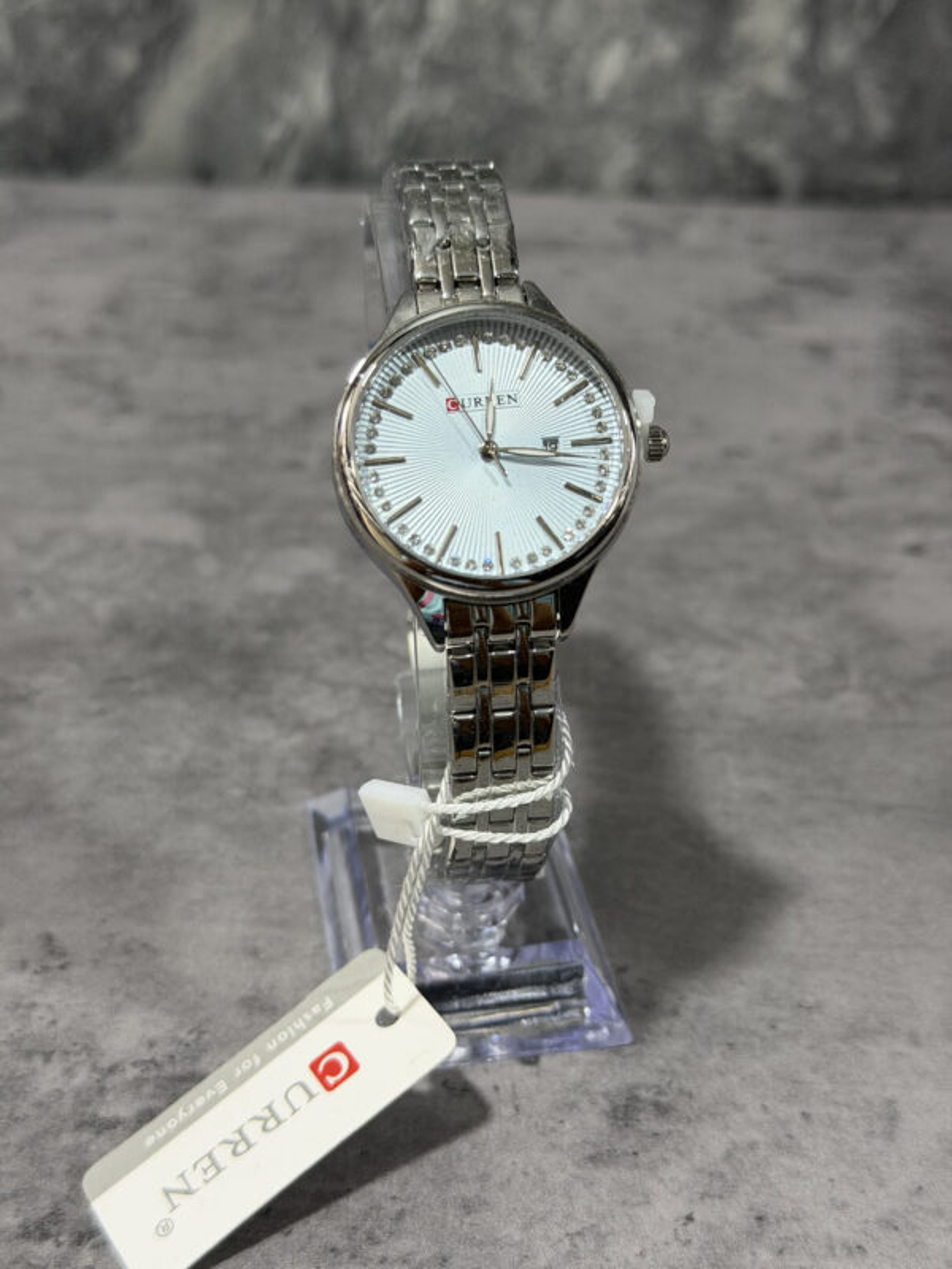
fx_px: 1760
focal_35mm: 48
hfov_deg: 30.3
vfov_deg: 39.7
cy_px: 634
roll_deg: -1.3
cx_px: 476
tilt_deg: -33.8
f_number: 1.78
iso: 250
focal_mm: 6.76
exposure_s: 1/40
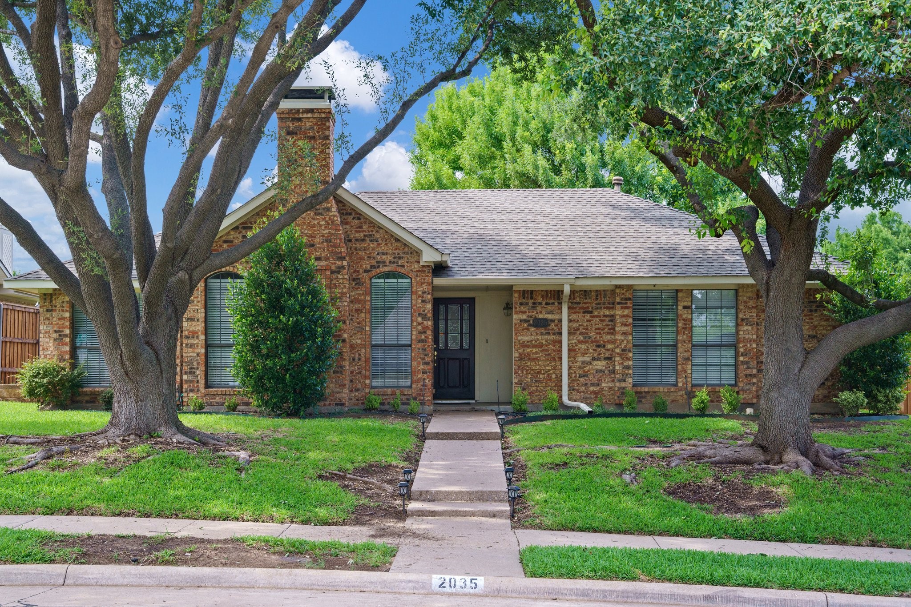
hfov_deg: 43.3
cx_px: 456
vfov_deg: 29.6
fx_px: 1149
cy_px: 304
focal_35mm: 45
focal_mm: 45.4
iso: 800
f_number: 6.3
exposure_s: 1/125
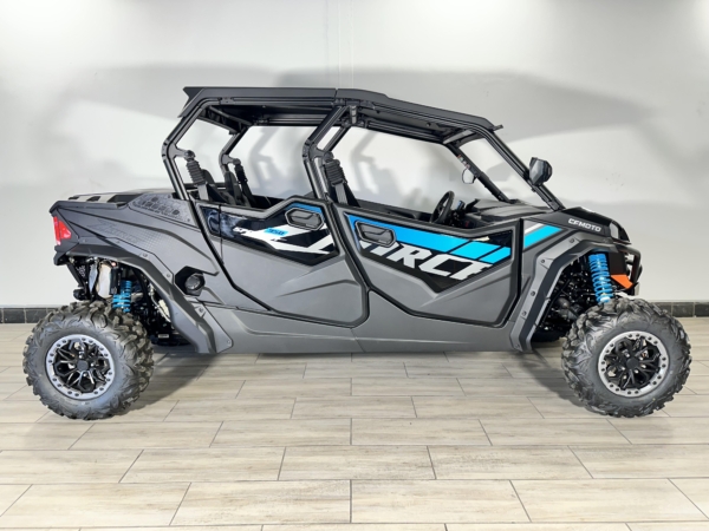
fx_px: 492
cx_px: 354
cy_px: 266
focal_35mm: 24
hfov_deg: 71.6
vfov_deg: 56.8
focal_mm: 6.86
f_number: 1.78
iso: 125
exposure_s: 1/100
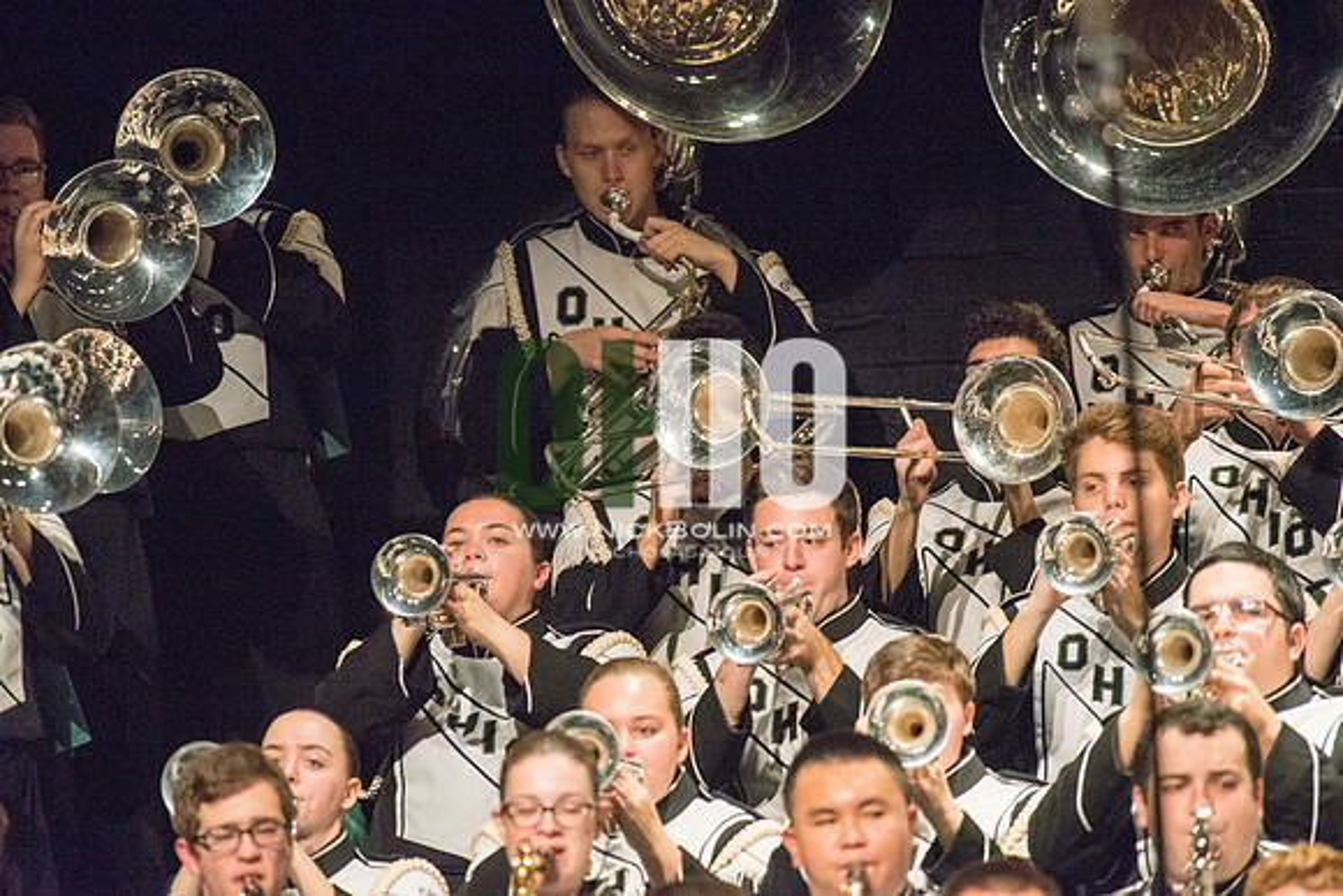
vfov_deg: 2.3
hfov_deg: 3.4
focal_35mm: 600
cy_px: 448
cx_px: 672
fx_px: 22388
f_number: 5.6
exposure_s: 1/320
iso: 4000
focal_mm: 600
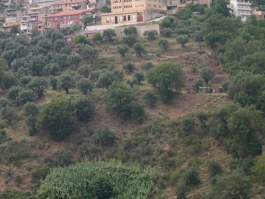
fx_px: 697
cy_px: 8
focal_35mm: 91
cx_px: 44
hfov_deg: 21.2
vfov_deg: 16.0
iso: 100
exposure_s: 1/752
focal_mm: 10.1
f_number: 3.1
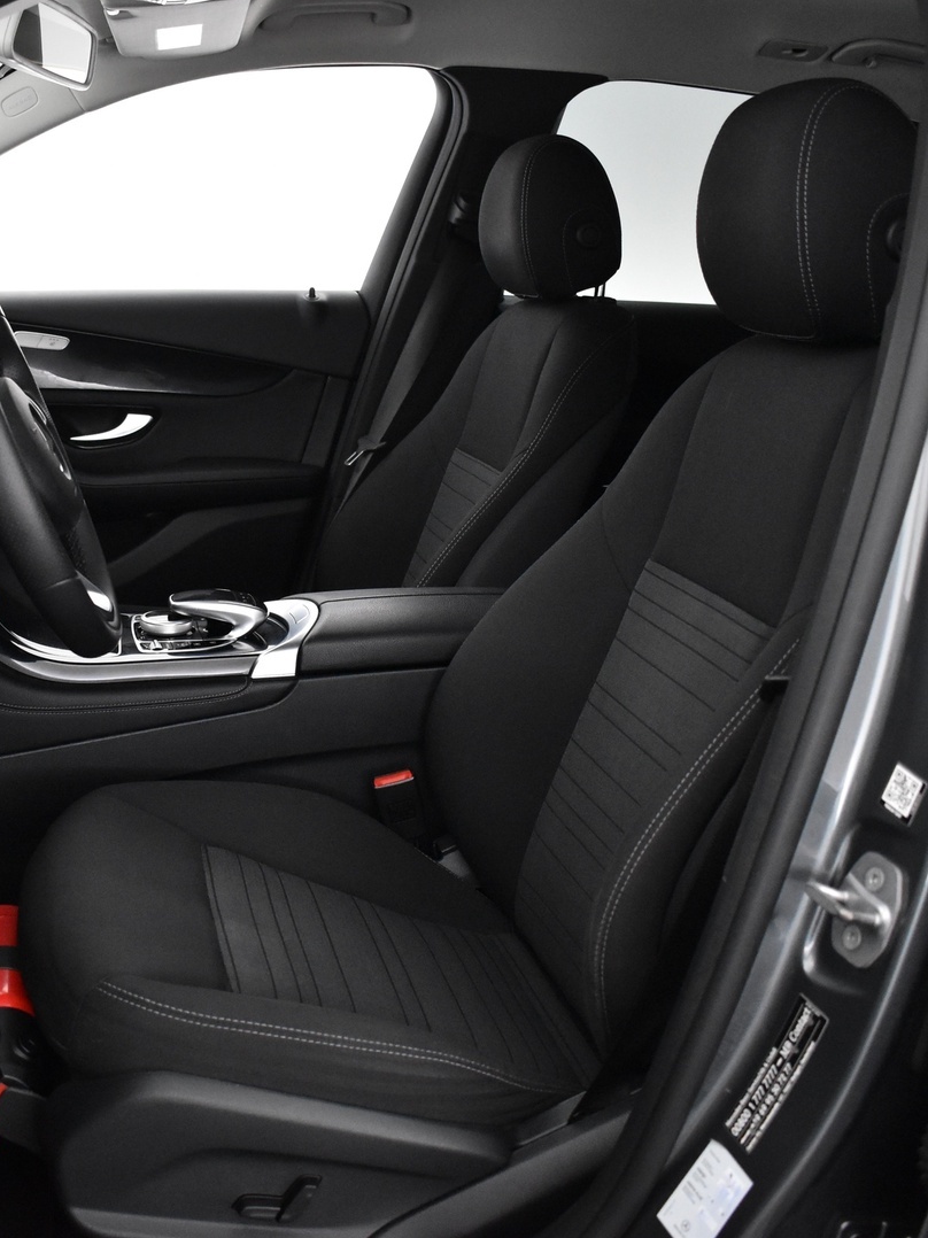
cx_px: 259
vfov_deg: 47.9
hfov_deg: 36.1
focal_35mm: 39
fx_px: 1395
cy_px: 619
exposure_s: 1/50
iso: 3200
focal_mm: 18
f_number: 3.5
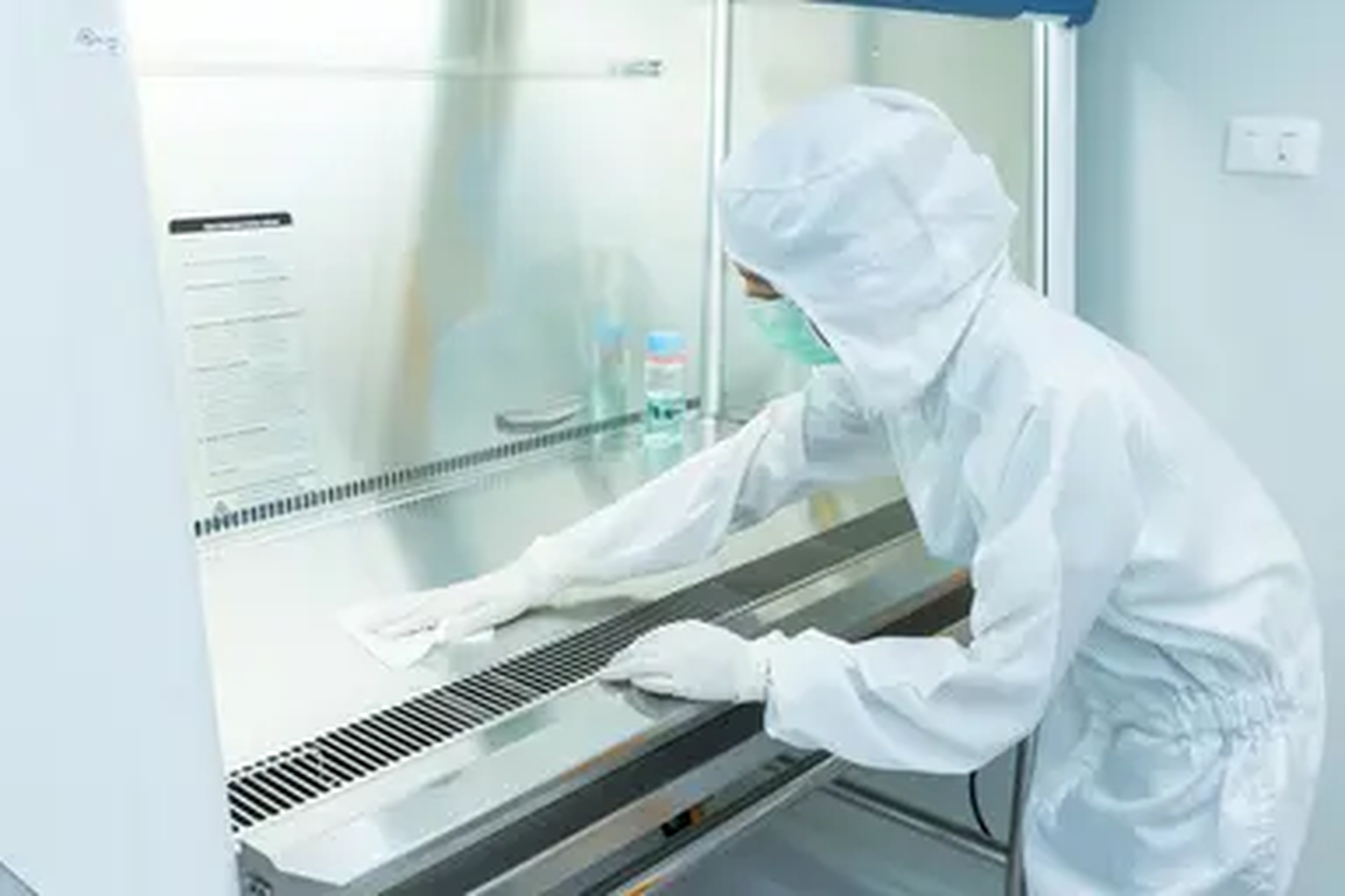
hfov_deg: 54.4
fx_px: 1308
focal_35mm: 35
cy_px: 448
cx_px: 672
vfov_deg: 37.9
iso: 800
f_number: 9
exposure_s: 1/20
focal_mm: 35
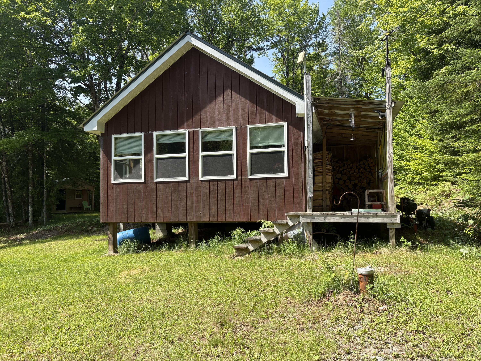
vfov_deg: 53.1
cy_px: 180
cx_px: 240
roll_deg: +1.2
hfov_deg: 67.3
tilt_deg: +4.0
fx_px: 361
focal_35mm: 26
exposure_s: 1/1064
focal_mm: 5.96
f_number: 1.6
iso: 50
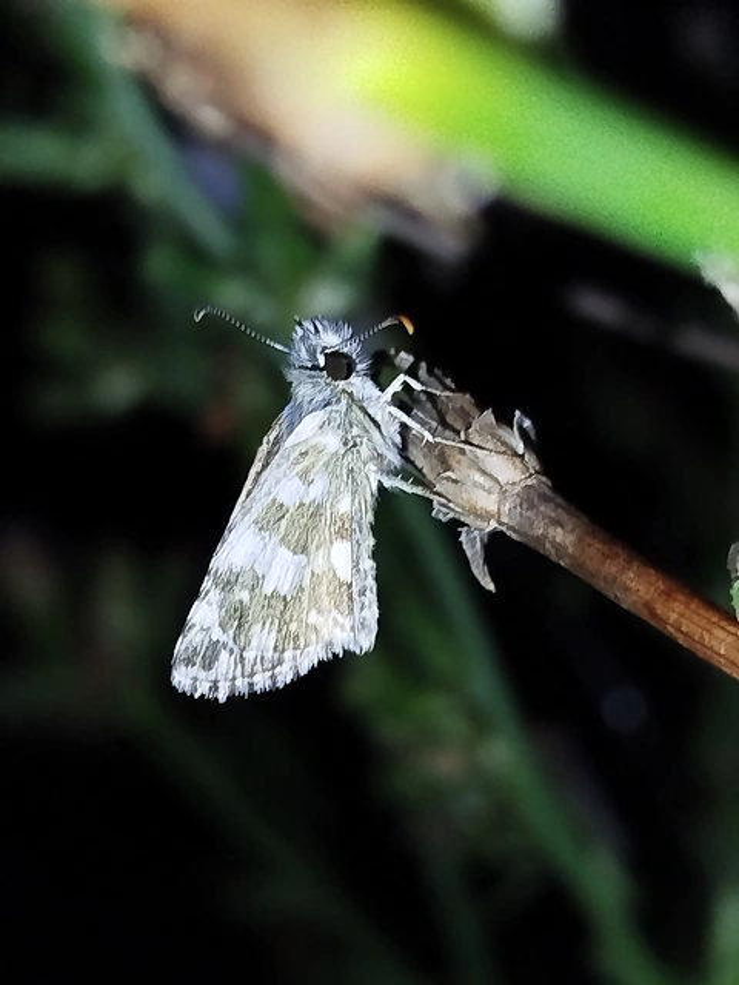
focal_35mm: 91
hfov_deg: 16.2
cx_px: 370
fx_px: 2590
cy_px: 492
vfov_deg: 21.5
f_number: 1.7
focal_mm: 5.31
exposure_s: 1/33
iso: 160
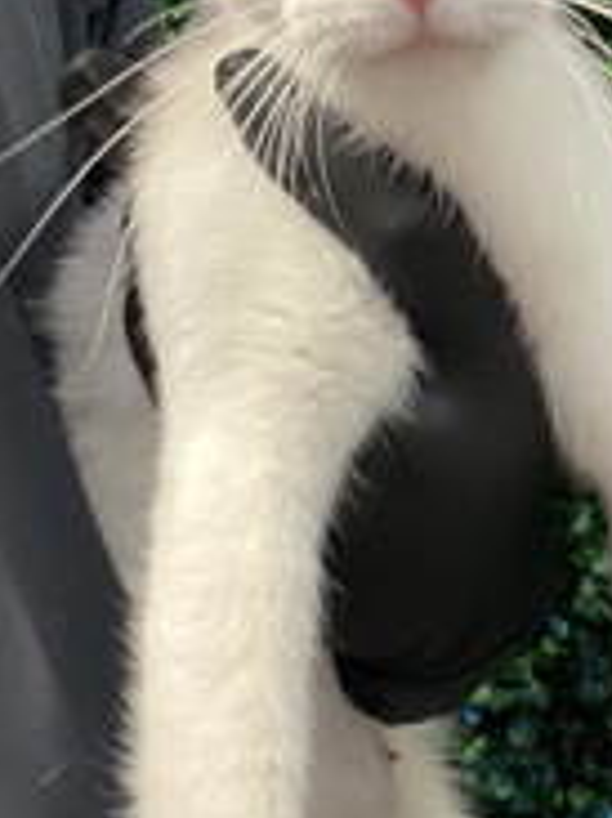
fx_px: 1628
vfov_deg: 28.0
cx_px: 520
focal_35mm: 69
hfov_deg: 20.9
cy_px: 273
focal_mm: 2.71
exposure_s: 1/25
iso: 400
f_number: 2.2
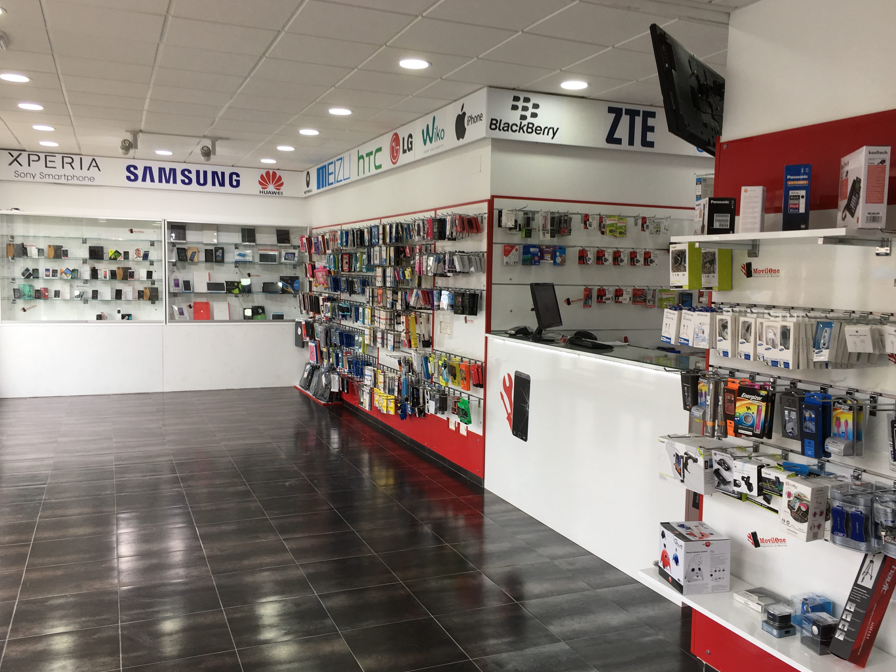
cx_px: 463
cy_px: 345
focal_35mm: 31
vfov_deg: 45.4
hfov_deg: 58.3
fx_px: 802
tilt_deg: -5.5
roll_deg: -1.5
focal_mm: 4.15
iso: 25
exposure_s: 1/100
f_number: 2.2
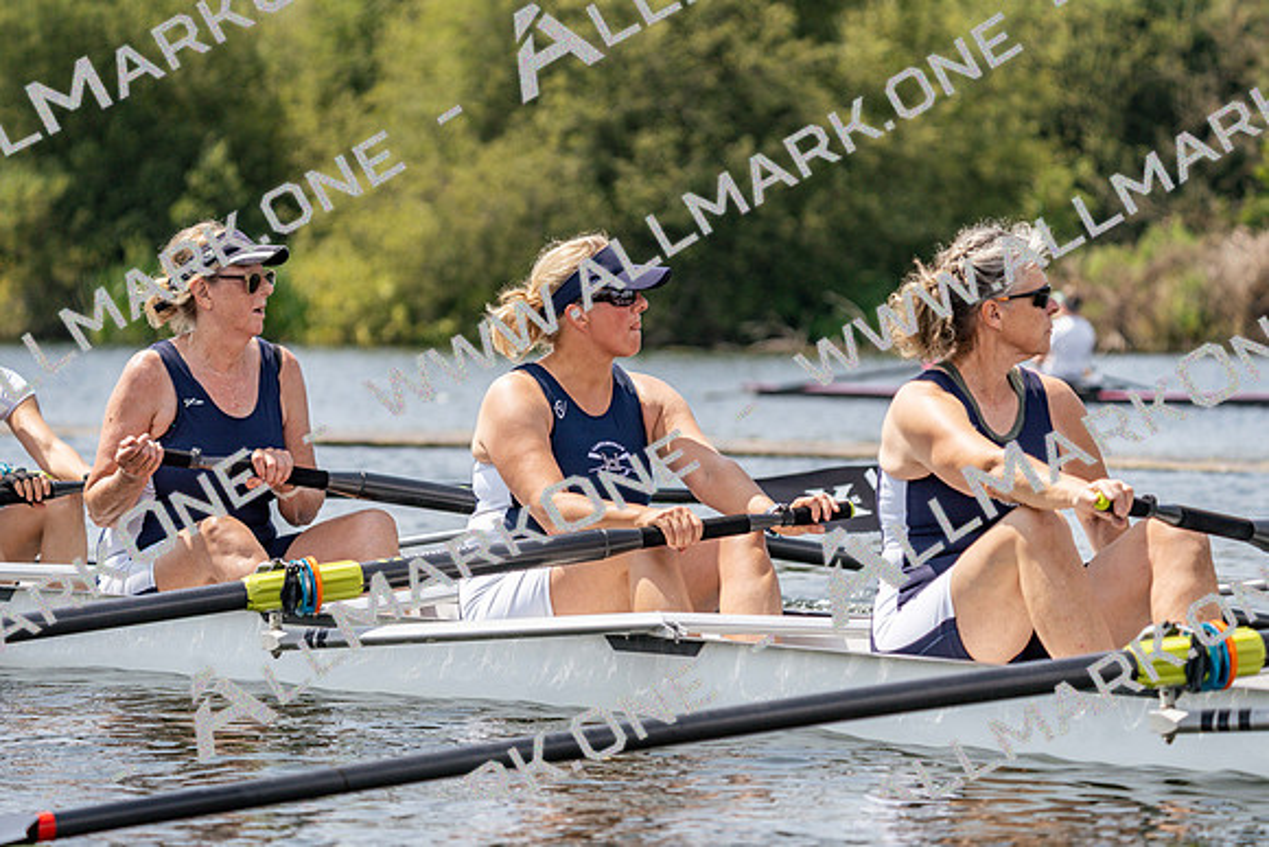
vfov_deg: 6.9
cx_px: 634
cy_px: 424
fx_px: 7051
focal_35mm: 200
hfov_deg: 10.3
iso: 250
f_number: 5.6
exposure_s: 1/1600
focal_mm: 200
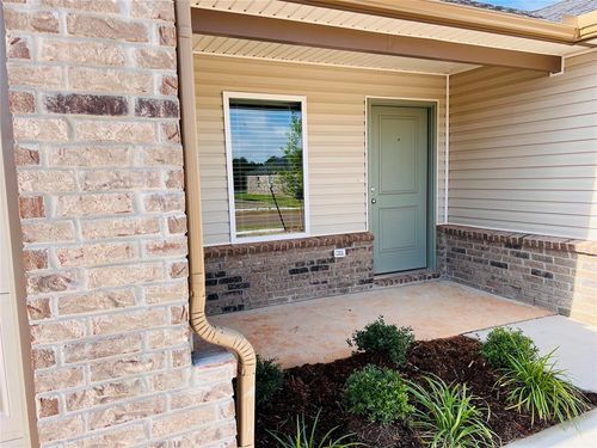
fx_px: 448
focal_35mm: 26
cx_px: 298
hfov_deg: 67.3
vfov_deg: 53.1
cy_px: 224
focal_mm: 5.7
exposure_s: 1/982
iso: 50
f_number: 1.5
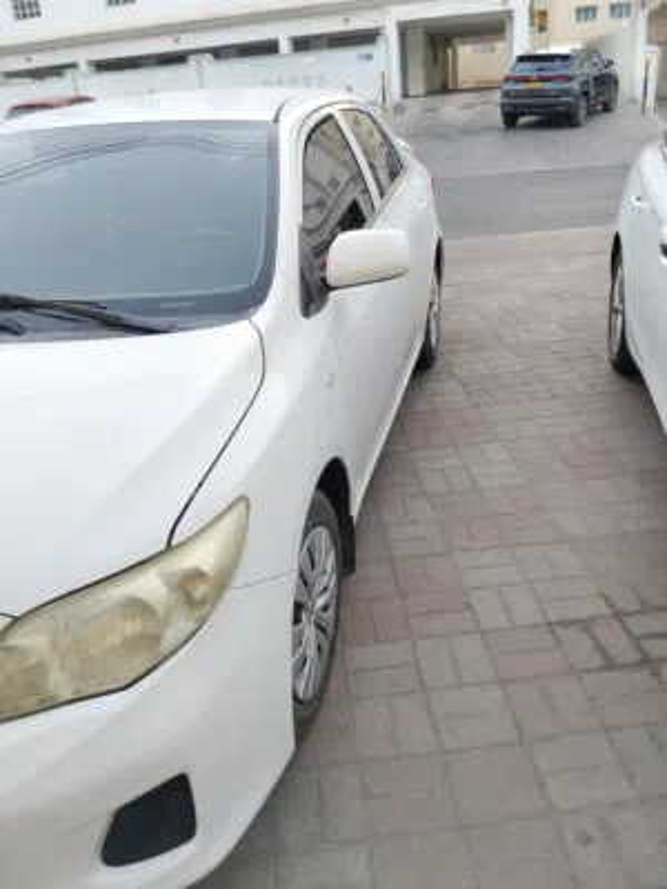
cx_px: 334
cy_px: 444
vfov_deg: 61.7
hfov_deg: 48.2
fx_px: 745
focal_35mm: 29
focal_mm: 4.22
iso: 80
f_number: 1.8
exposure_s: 1/33.3
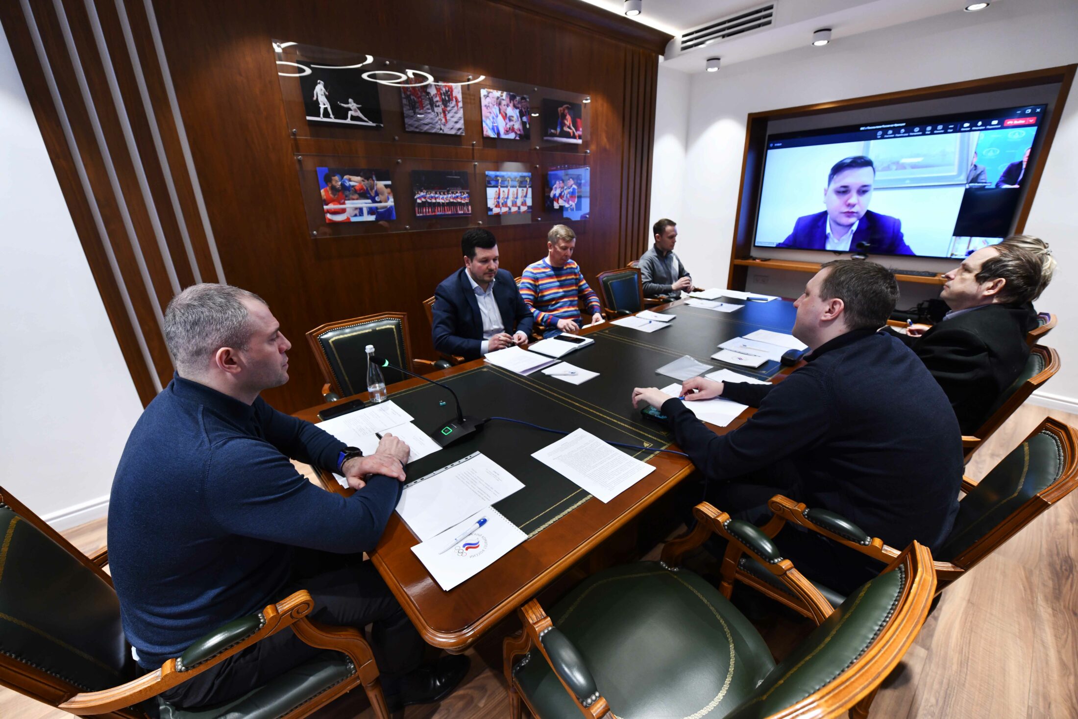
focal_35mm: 14
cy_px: 360
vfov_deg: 81.2
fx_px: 419
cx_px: 539
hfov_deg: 104.3
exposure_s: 1/160
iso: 1100
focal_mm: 14
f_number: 4.5
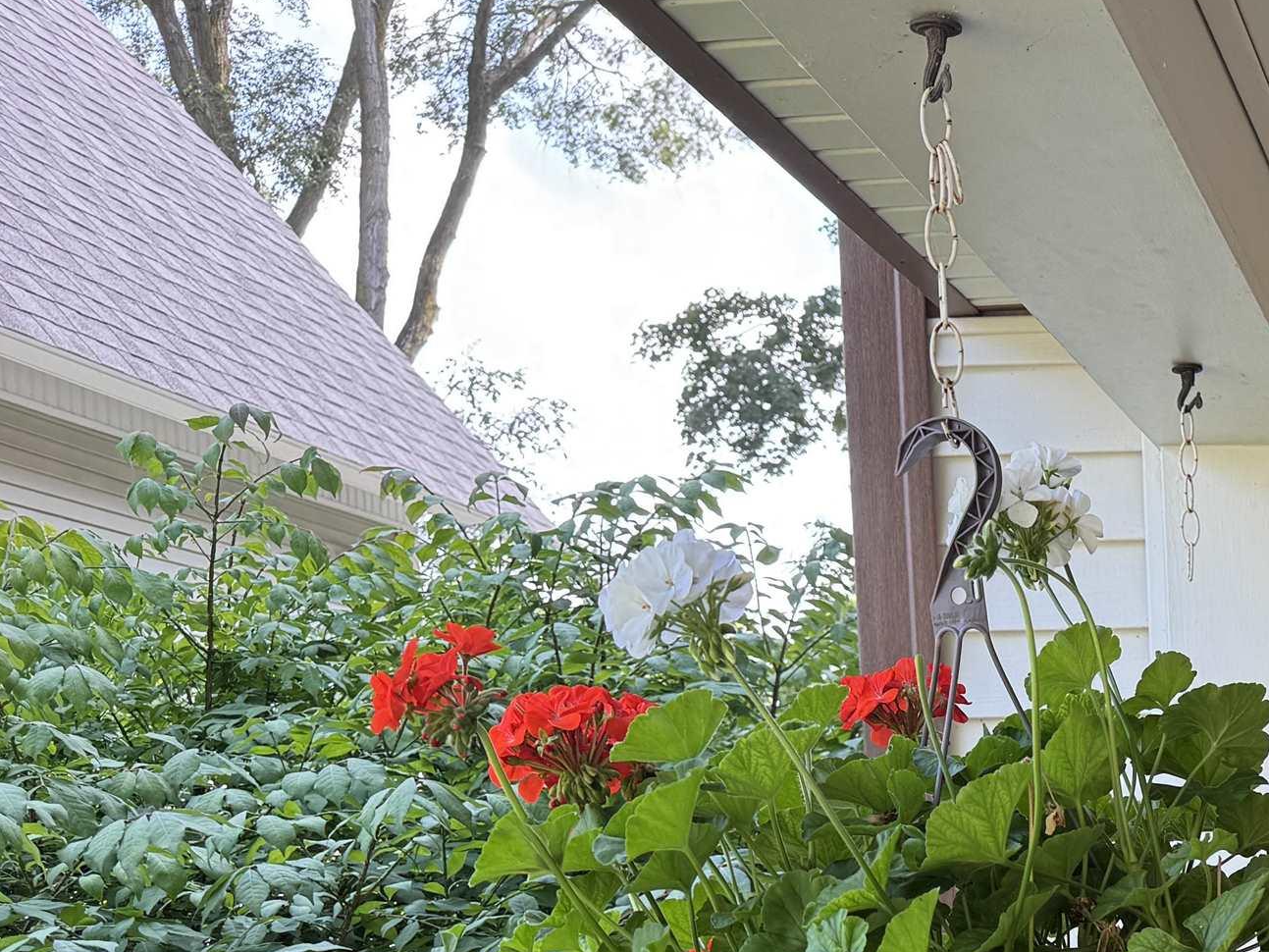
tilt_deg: -4.3
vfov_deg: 24.0
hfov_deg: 29.6
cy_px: 1055
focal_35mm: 57
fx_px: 2090
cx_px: 1474
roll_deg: +1.6
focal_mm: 6.76
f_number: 1.78
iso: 64
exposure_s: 1/174
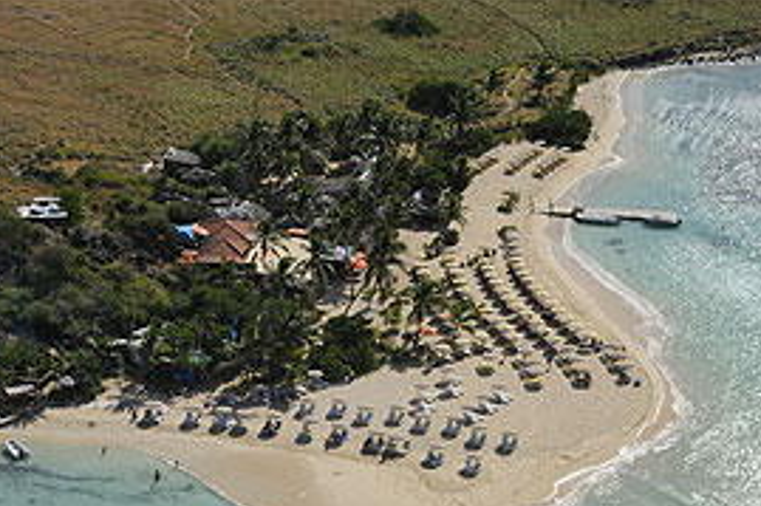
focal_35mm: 88
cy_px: 420
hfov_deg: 23.2
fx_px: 1856
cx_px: 422
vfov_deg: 15.4
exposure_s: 1/800
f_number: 8
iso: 200
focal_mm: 35
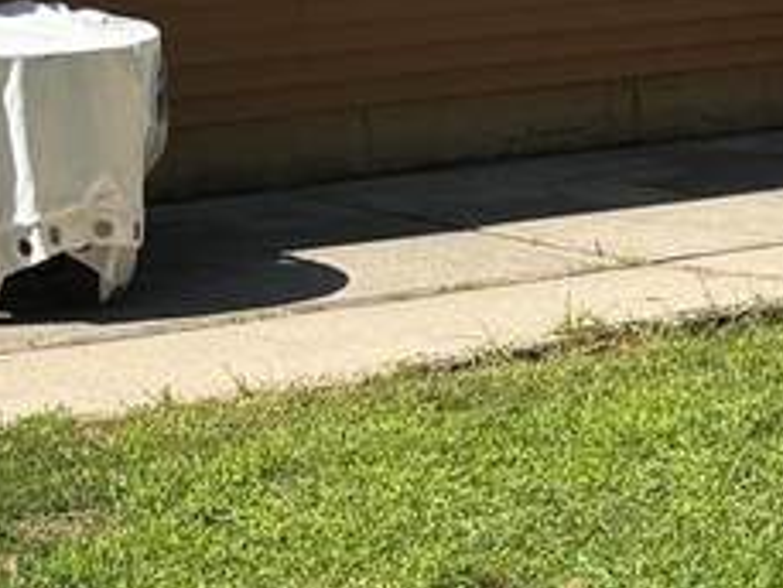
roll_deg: -0.9
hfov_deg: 12.4
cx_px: 1713
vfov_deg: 11.1
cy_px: 427
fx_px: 3033
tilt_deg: -12.9
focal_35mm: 134
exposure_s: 1/3247
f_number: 1.78
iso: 80
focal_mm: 6.76
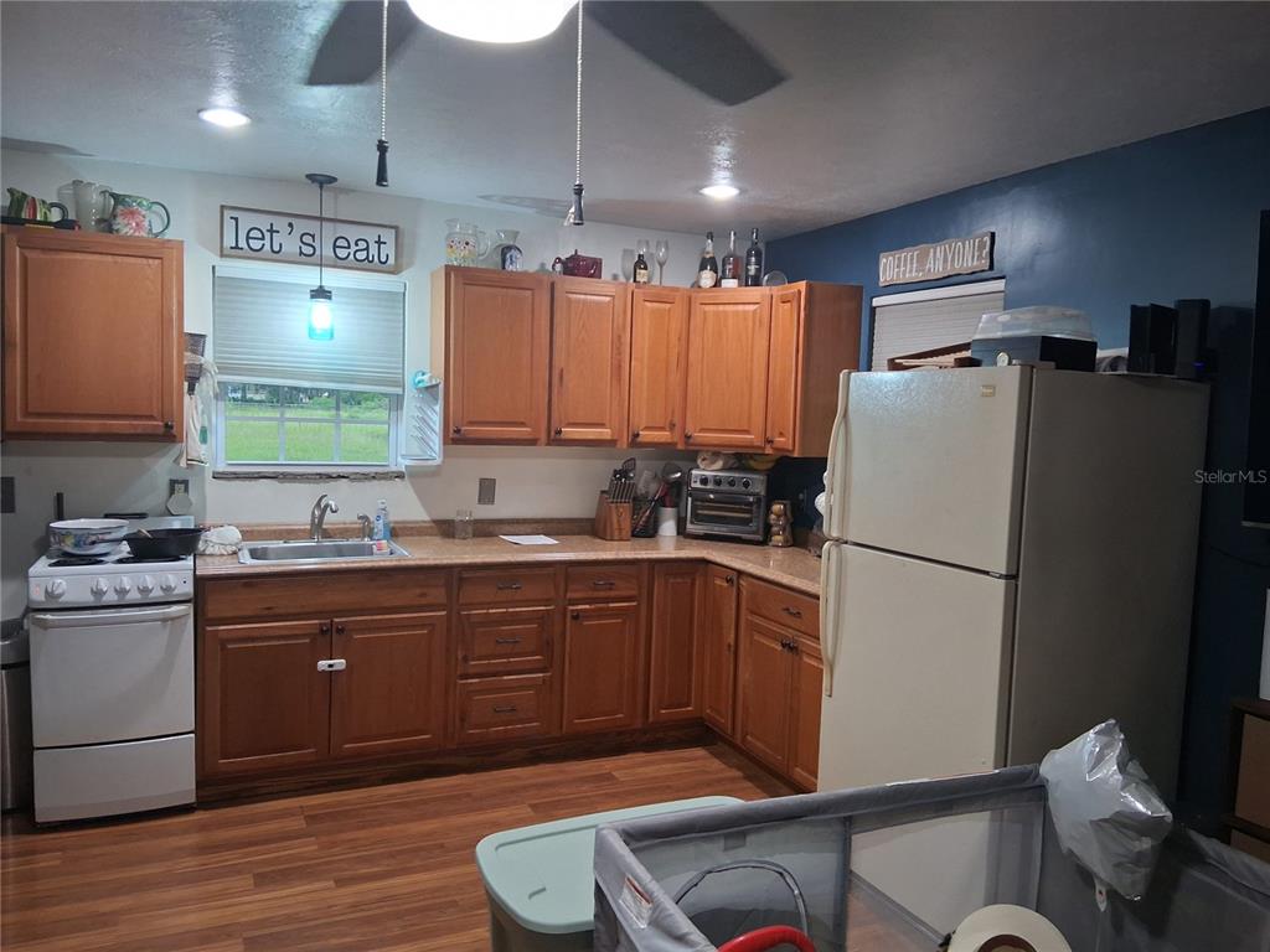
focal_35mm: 26
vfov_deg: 53.1
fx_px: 954
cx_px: 635
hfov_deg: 67.3
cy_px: 476
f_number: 1.8
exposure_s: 1/50
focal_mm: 3.98
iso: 400
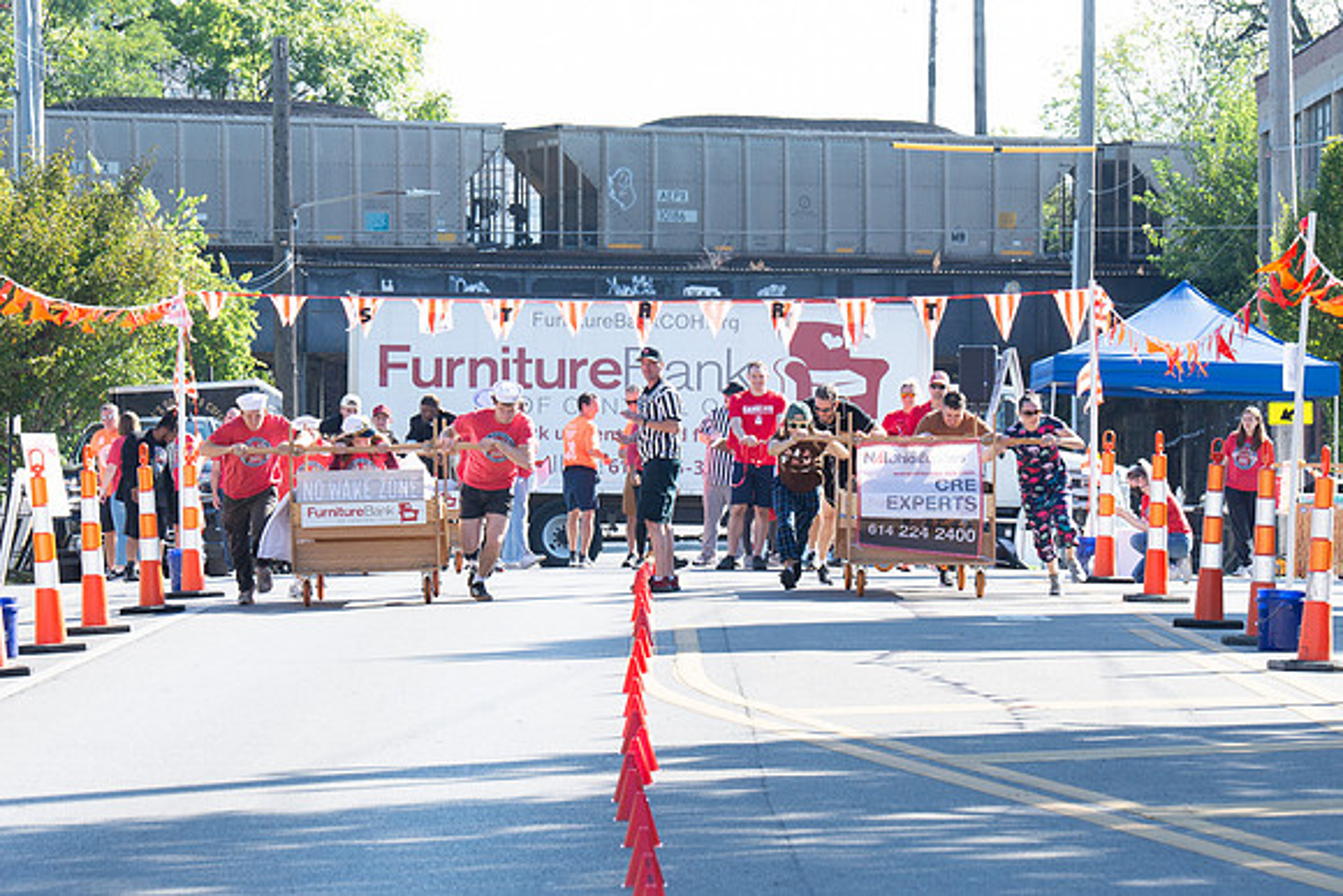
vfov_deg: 8.0
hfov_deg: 11.9
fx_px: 6435
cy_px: 457
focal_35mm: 172
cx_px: 647
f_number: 7.1
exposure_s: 1/250
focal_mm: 125
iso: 200
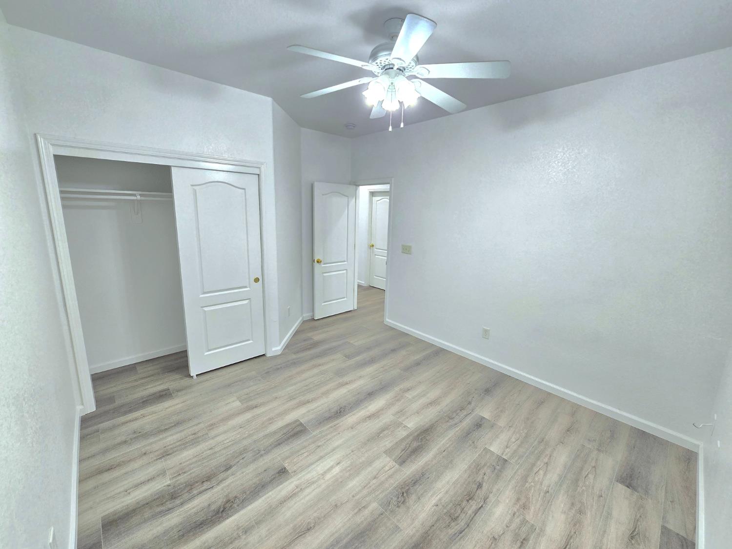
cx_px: 366
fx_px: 275
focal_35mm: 13
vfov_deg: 89.9
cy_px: 274
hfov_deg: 106.2
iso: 125
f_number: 2.2
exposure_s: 1/60.2
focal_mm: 2.2
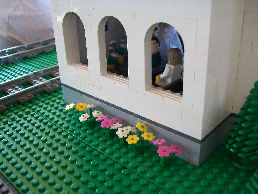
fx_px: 268
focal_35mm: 36
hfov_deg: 51.4
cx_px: 129
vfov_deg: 39.7
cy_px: 97
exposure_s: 1/60
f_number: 2.7
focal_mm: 6
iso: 80
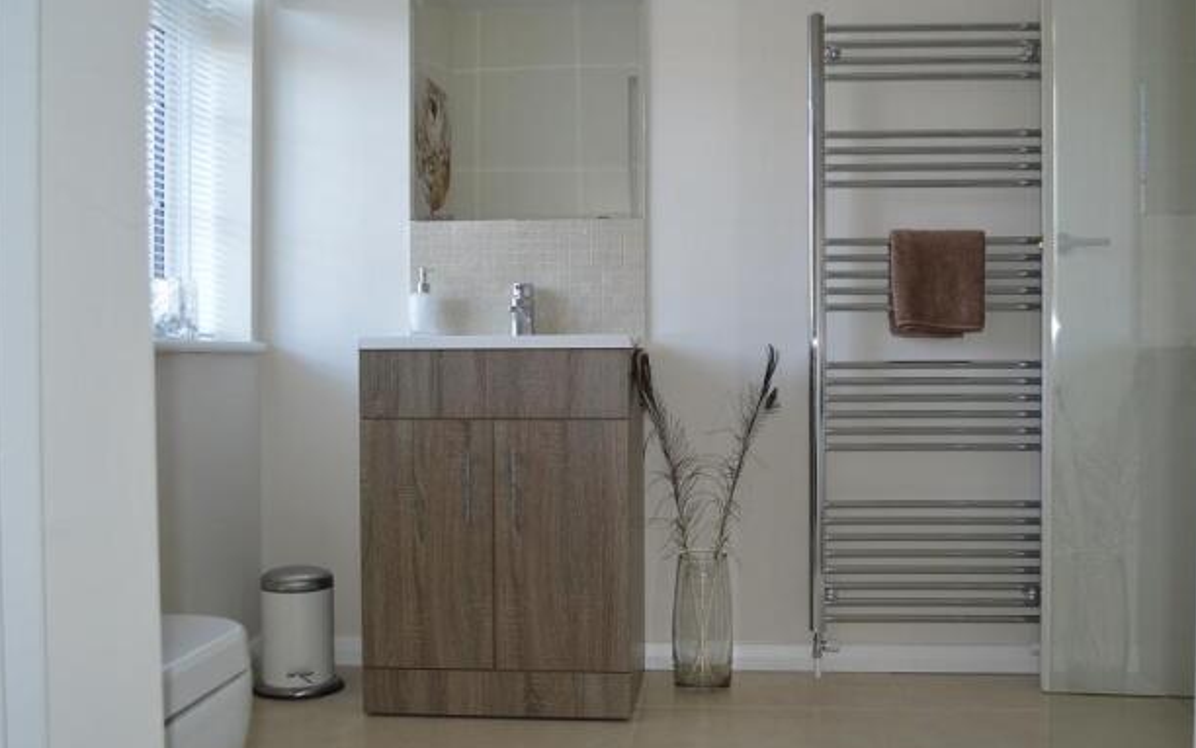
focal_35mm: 36
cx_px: 633
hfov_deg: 54.0
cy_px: 379
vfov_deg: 35.4
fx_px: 1174
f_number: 3.8
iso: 500
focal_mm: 22
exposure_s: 1/60
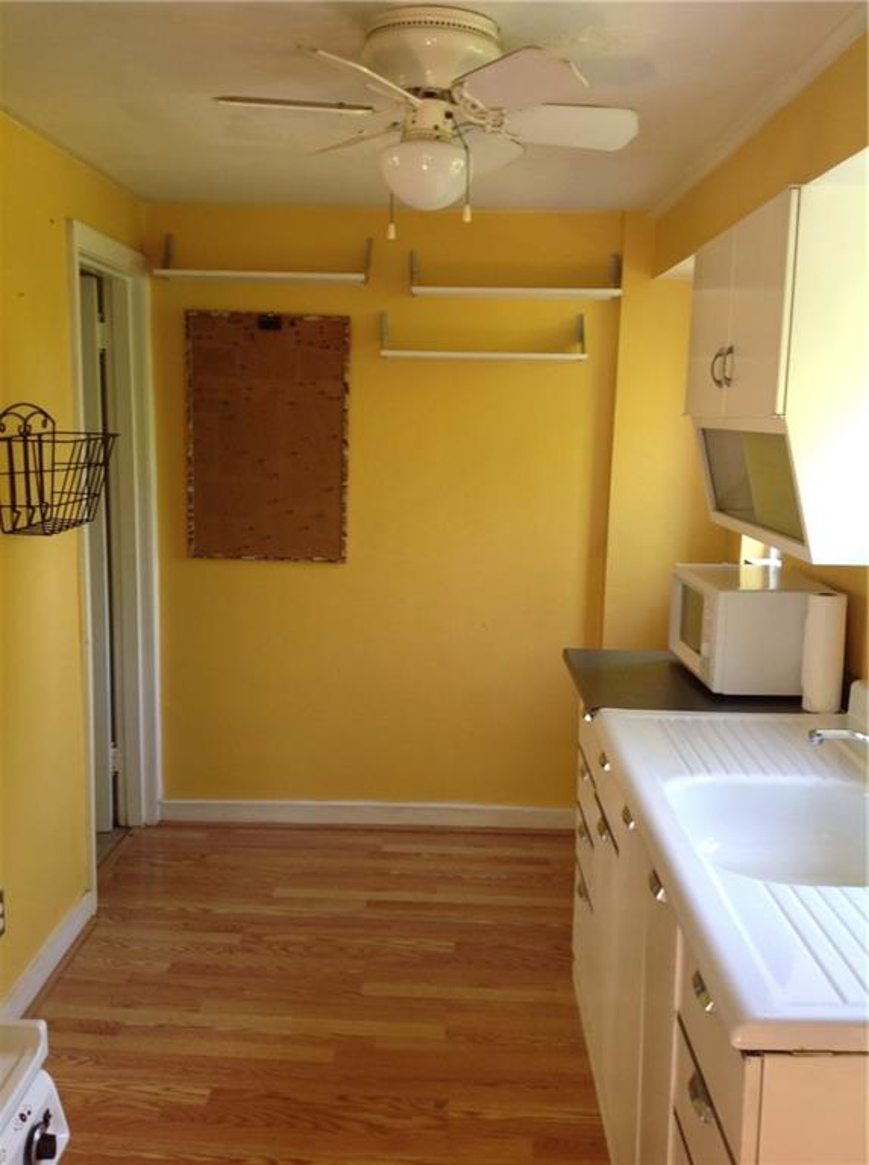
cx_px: 434
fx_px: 1175
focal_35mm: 35
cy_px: 582
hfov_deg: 40.6
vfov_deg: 52.7
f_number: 2.4
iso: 50
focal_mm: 4.28
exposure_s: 1/17
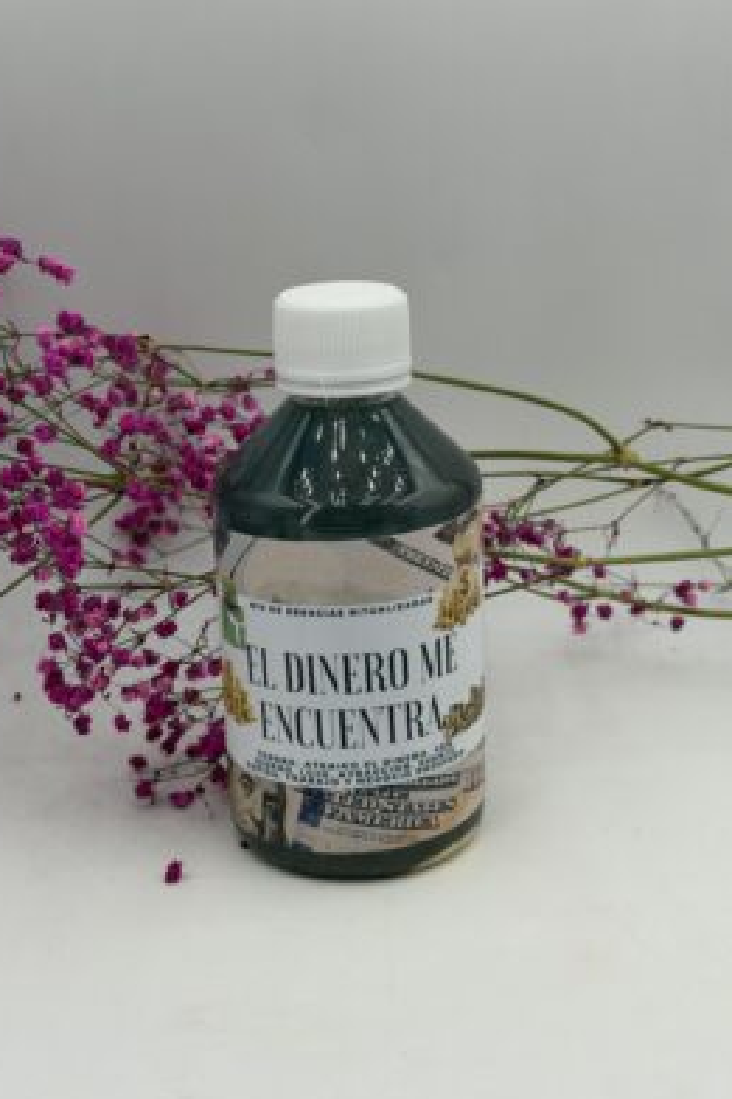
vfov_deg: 38.9
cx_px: 334
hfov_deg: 26.5
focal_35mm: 51
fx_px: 1557
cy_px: 558
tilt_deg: -16.6
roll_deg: +0.2
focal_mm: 6.76
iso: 64
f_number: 1.78
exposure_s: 1/3891
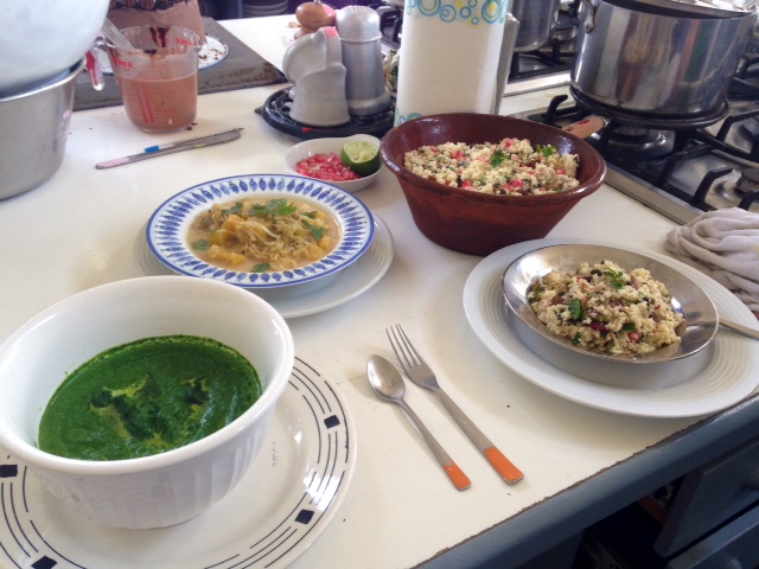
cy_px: 284
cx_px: 380
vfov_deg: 42.9
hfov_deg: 55.4
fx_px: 724
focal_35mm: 33
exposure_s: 1/40
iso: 64
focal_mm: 4.12
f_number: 2.4
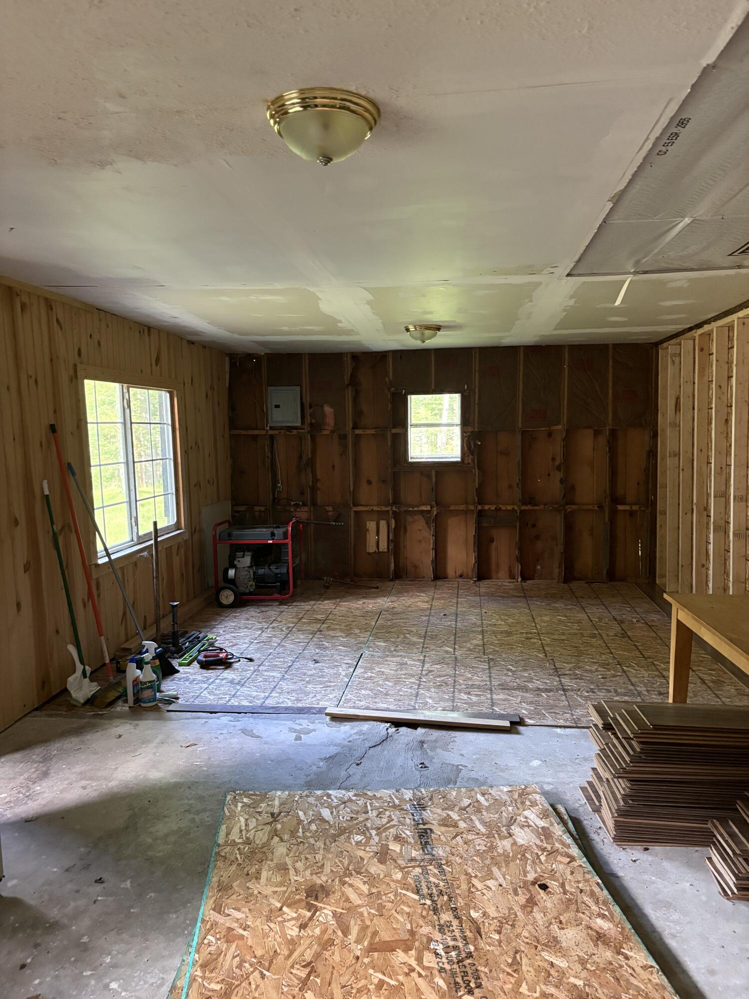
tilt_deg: -3.4
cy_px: 500
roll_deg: +0.1
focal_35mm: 26
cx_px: 374
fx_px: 750
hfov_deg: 53.1
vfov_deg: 67.3
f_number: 1.6
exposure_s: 1/47
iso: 500
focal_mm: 5.96
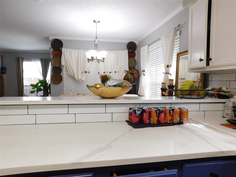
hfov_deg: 73.9
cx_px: 118
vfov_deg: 58.9
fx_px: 157
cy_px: 88
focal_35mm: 23
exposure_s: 1/40
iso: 125
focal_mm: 4
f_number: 3
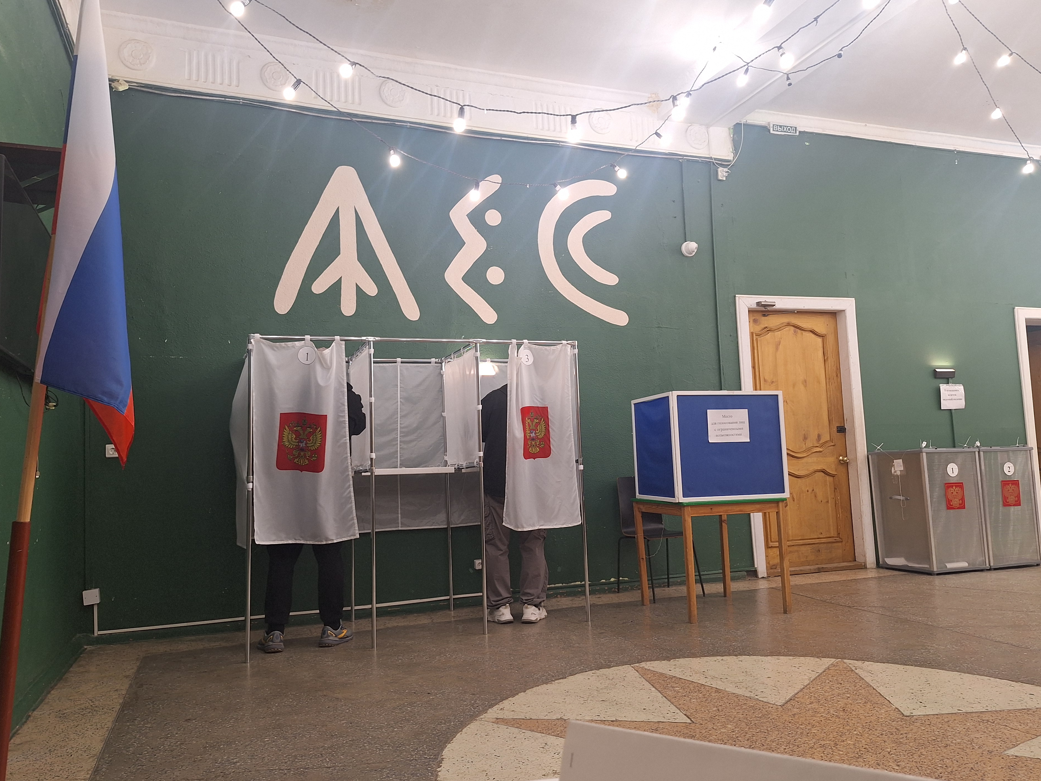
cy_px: 365
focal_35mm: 25
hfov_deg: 69.4
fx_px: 752
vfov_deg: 54.8
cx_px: 510
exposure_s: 1/50
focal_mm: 5.54
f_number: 1.8
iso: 100
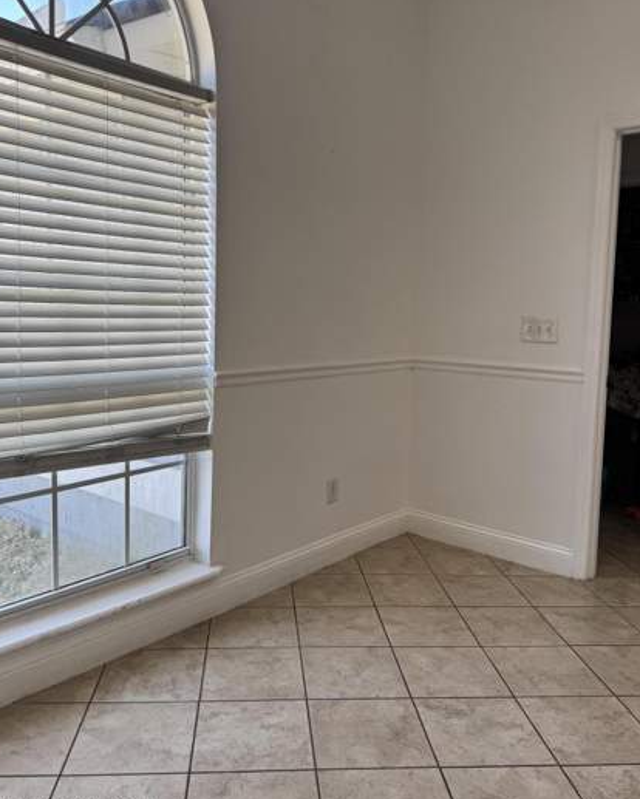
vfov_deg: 60.3
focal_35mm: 29
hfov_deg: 50.0
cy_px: 363
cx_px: 297
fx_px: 686
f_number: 1.78
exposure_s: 1/120
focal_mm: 6.76
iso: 80
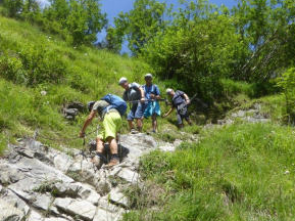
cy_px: 124
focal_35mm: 37
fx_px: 315
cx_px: 144
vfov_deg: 38.5
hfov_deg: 50.2
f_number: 3.3
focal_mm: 4.3
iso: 100
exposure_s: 1/500
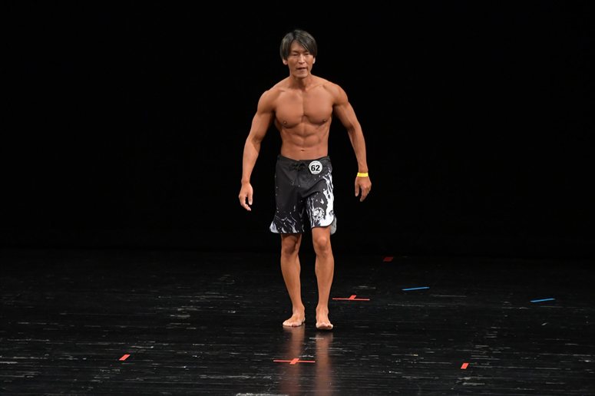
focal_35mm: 270
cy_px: 198
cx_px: 298
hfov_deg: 7.6
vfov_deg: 5.1
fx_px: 4460
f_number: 5.6
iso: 3200
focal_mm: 180
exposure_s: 1/400
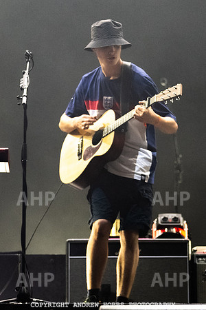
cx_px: 81
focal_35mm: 259
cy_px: 108
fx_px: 2223
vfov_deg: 7.9
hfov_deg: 5.3
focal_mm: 116
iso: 4000
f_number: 2.8
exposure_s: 1/400
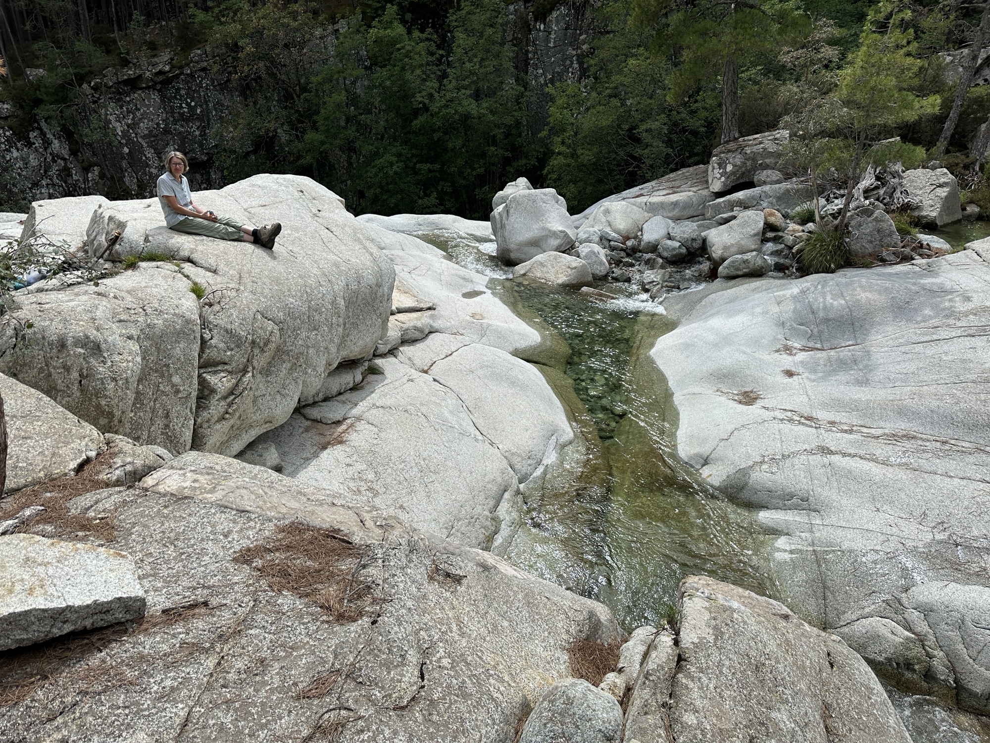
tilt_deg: -24.2
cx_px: 495
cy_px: 372
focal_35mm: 24
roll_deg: -2.3
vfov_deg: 56.8
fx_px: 686
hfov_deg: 71.6
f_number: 1.78
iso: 80
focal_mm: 6.86
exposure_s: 1/3861
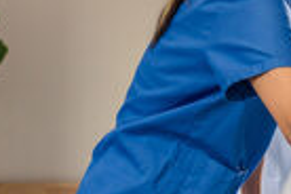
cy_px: 83
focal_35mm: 96
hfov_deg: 18.4
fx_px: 776
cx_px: 458
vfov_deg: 14.2
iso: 800
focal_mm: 29
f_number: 2.8
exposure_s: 1/500
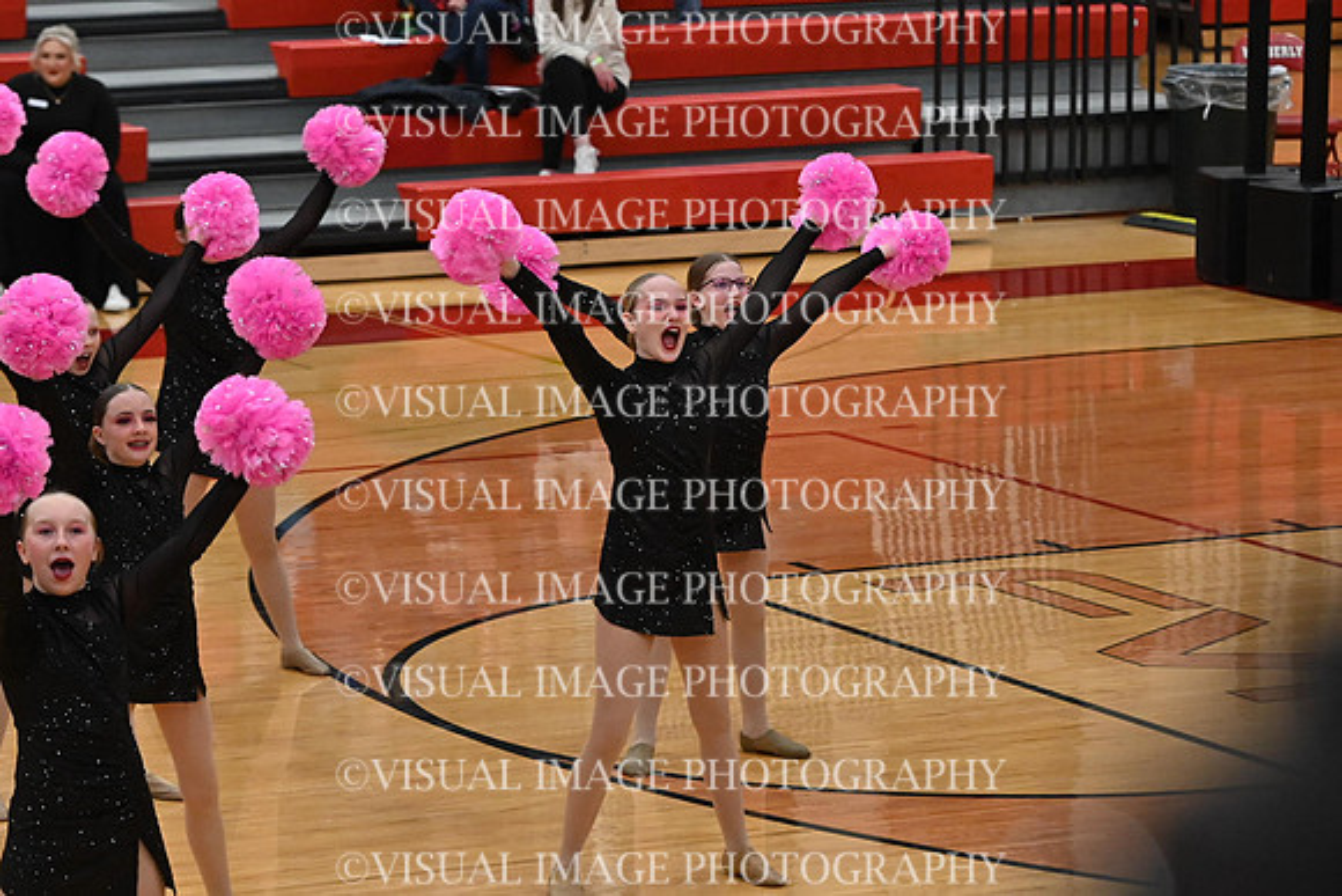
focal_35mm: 180
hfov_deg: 11.4
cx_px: 671
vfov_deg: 7.6
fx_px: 6711
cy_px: 448
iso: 6400
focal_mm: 120
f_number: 4
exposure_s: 1/400
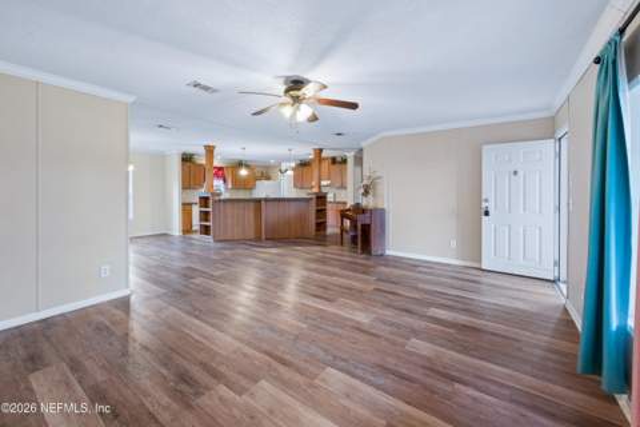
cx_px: 320
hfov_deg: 104.3
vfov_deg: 81.2
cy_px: 214
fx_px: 249
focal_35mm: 14
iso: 400
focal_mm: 14
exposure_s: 1/8
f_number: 8
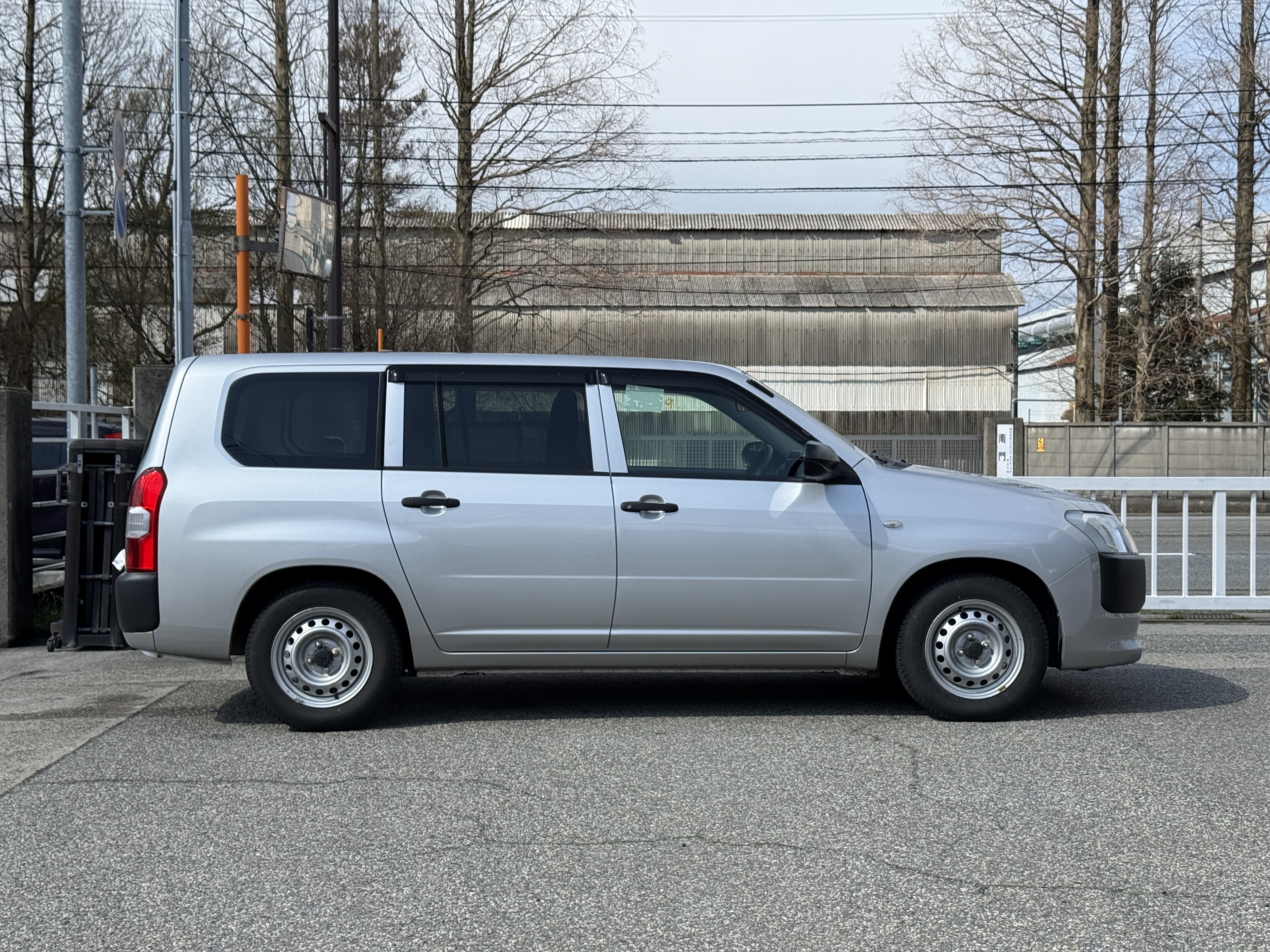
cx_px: 635
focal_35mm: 48
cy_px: 476
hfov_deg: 39.7
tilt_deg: -0.9
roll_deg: +0.1
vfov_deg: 30.3
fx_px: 1761
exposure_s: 1/6024
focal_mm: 6.76
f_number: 1.78
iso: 80
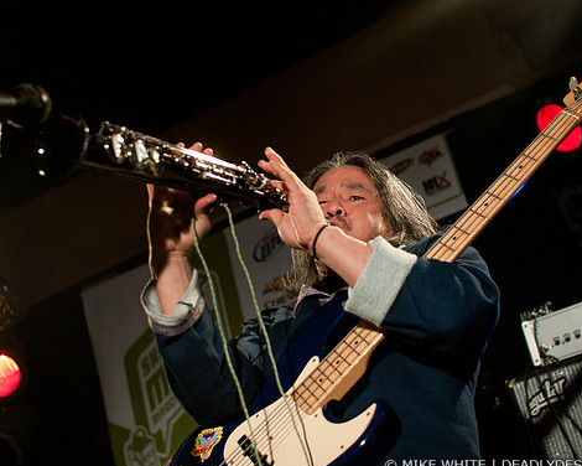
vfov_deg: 29.1
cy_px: 237
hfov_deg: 36.0
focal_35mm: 52
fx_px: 896
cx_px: 300
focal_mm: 30
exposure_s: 1/100
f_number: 2.8
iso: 1000
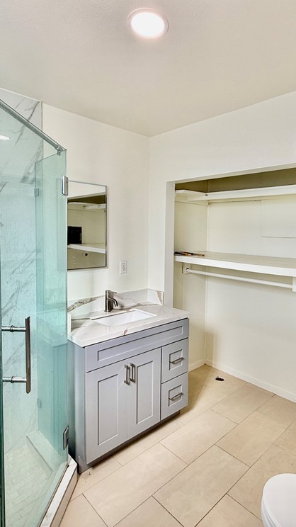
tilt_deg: -4.6
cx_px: 181
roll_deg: -1.7
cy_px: 256
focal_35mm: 21
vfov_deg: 83.8
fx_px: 293
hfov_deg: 53.1
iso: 50
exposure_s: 1/120
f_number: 2.2
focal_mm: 2.22
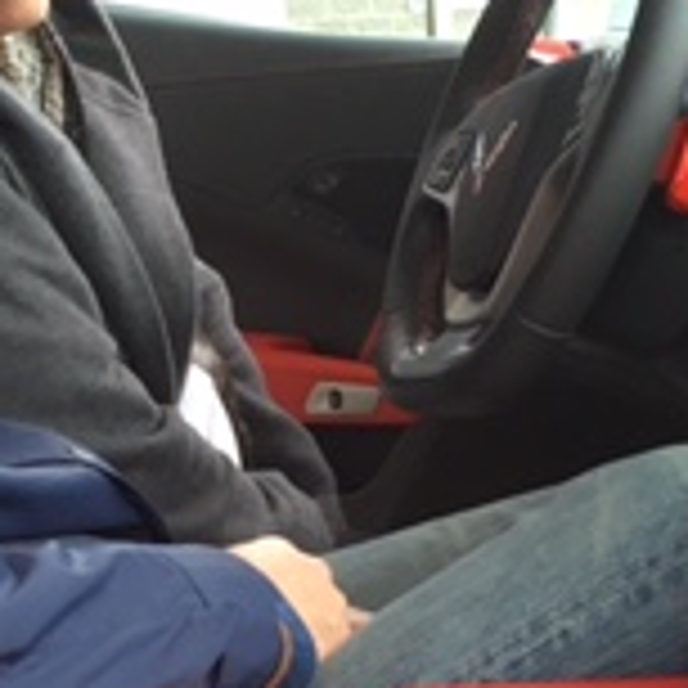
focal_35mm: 107
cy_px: 504
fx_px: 2406
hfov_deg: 16.3
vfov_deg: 16.2
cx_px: 306
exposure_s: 1/30
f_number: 2.2
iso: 25
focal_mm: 4.15
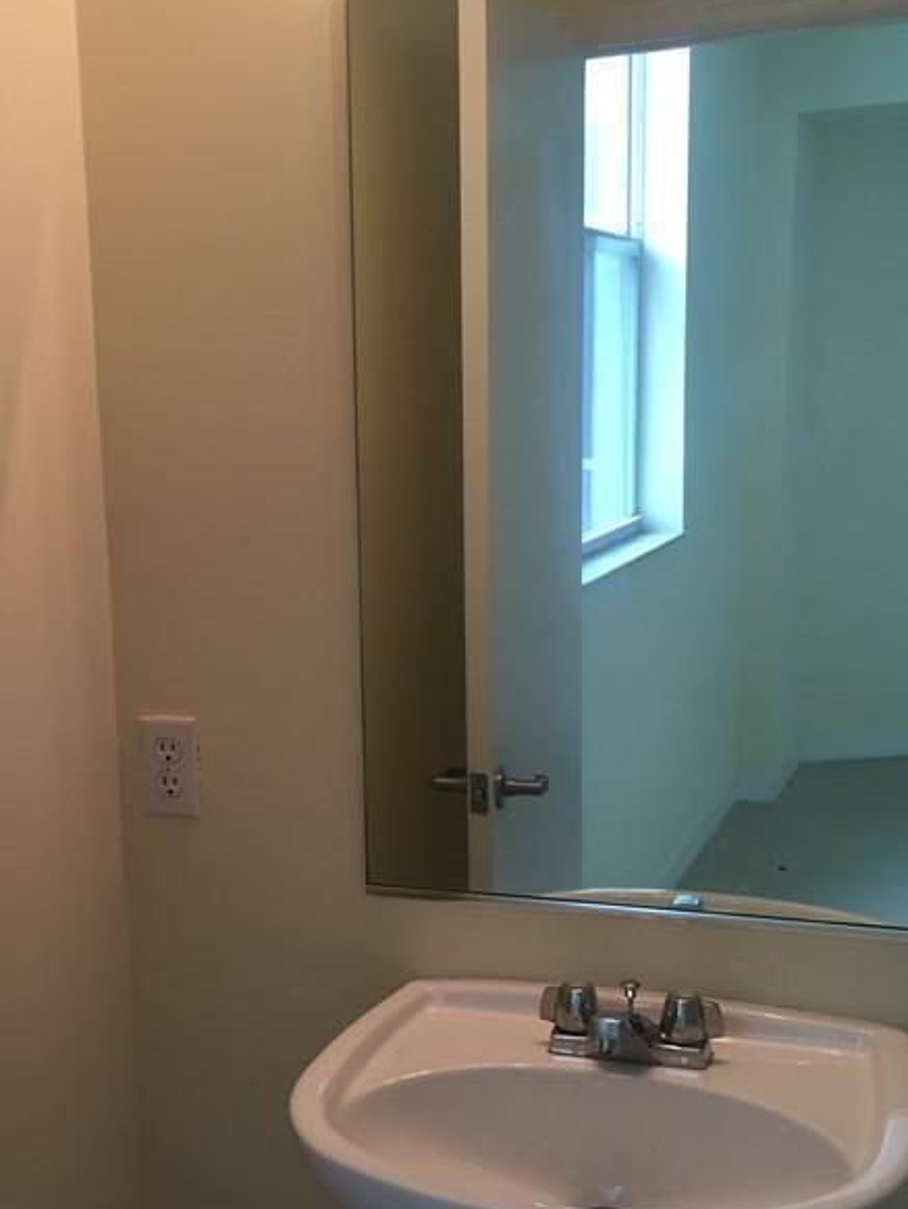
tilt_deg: -12.8
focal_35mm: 51
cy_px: 787
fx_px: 1782
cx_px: 199
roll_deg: +2.2
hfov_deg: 28.1
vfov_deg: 37.2
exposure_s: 1/40
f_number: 2.2
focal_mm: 4.15
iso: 32
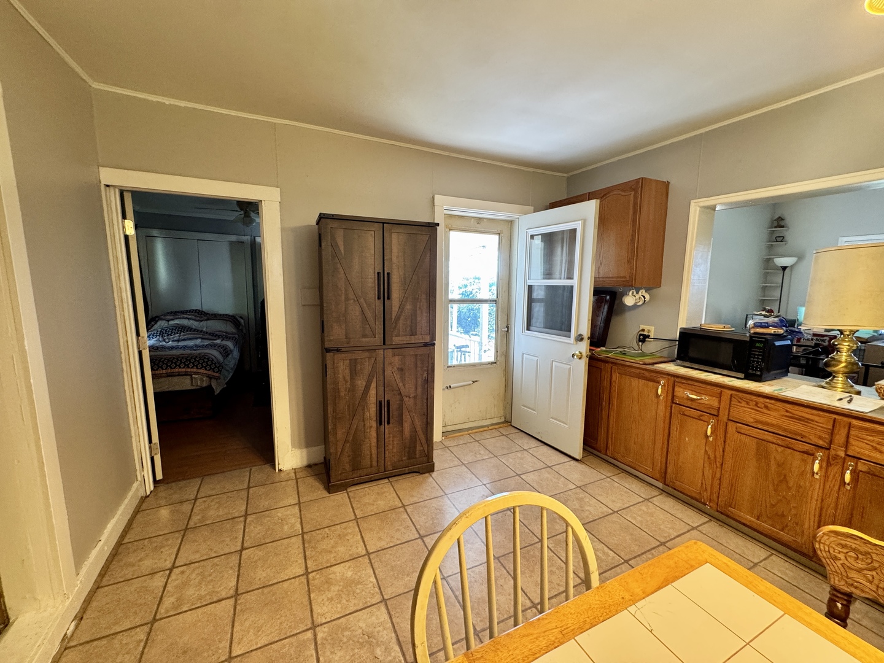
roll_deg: -1.0
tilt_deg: -8.8
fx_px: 358
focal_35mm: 14
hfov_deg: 102.1
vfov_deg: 85.7
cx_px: 442
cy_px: 332
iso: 250
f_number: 2.2
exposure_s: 1/120
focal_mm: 2.22
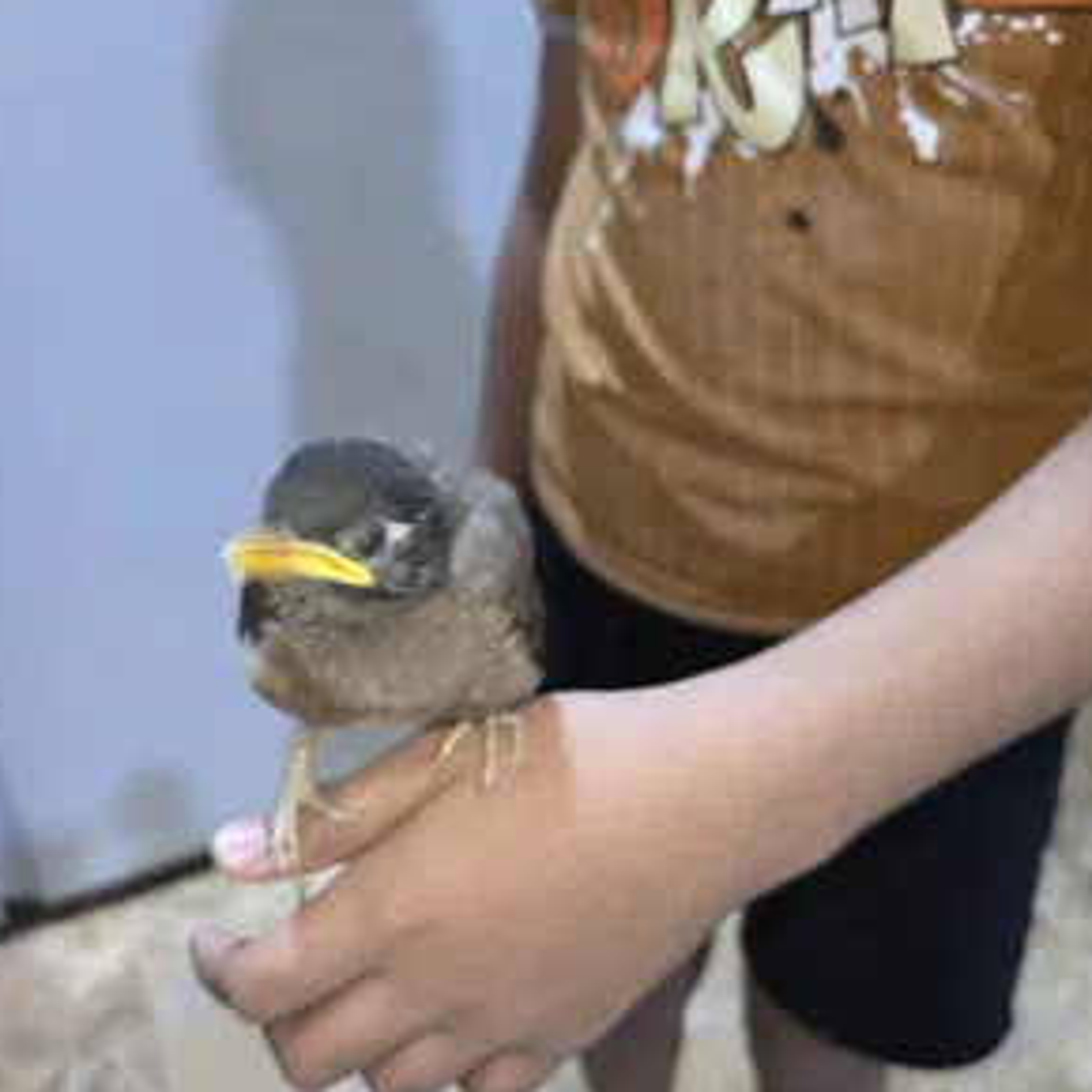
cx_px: 538
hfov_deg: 57.3
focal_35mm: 28
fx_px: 999
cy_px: 618
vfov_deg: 57.1
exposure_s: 1/25
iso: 100
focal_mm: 6.3
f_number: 1.7
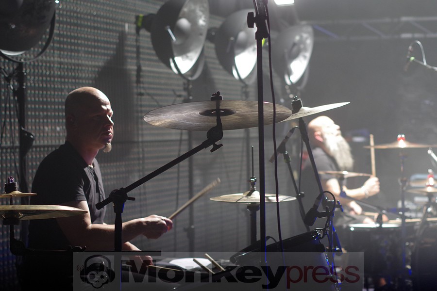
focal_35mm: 75
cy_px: 146
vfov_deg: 18.2
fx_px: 910
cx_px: 218
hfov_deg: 27.0
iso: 800
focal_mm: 50
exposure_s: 1/1000
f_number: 2.5
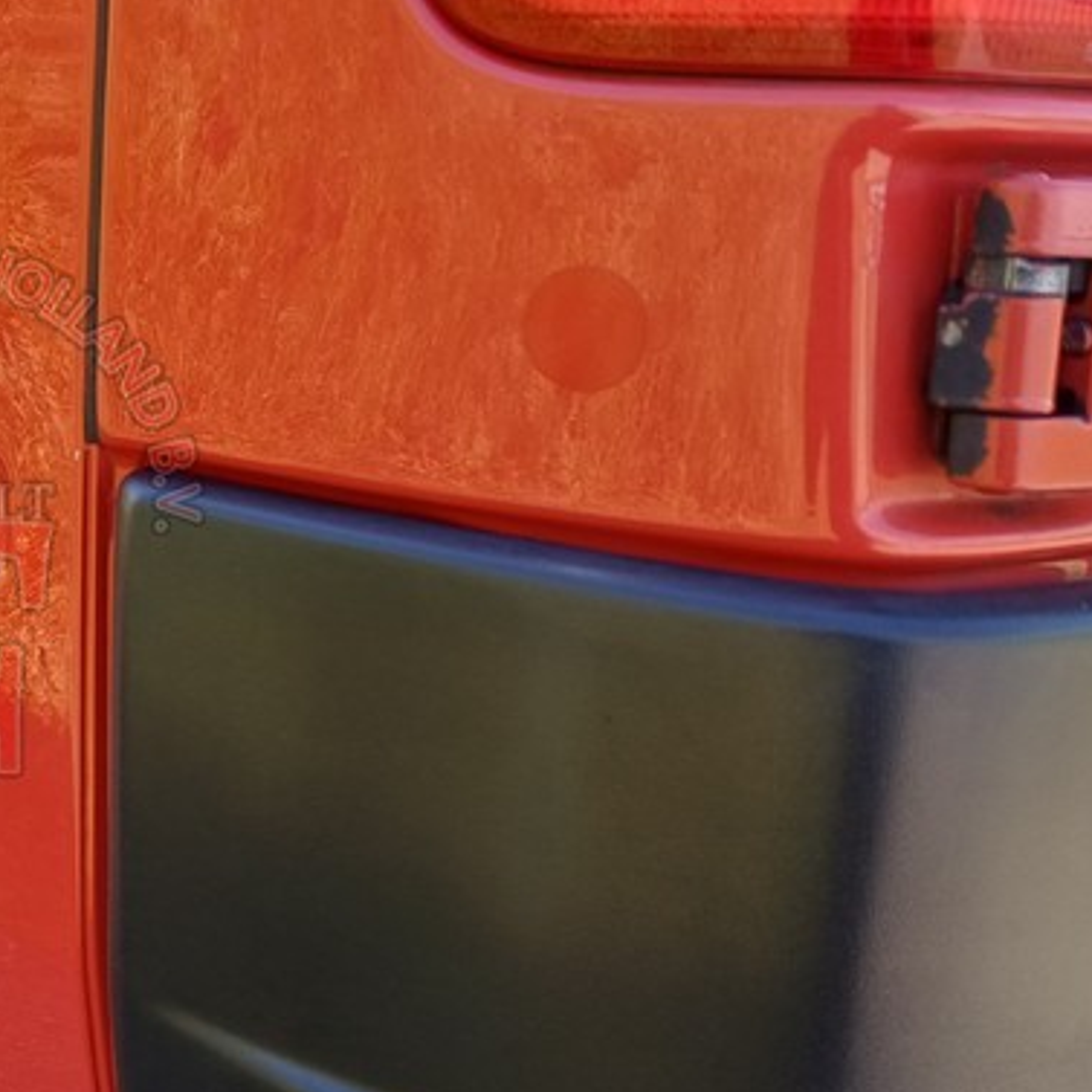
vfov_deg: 28.6
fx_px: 2141
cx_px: -177
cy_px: 553
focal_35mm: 60
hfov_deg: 25.9
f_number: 1.8
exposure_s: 1/154
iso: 50
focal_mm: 4.65
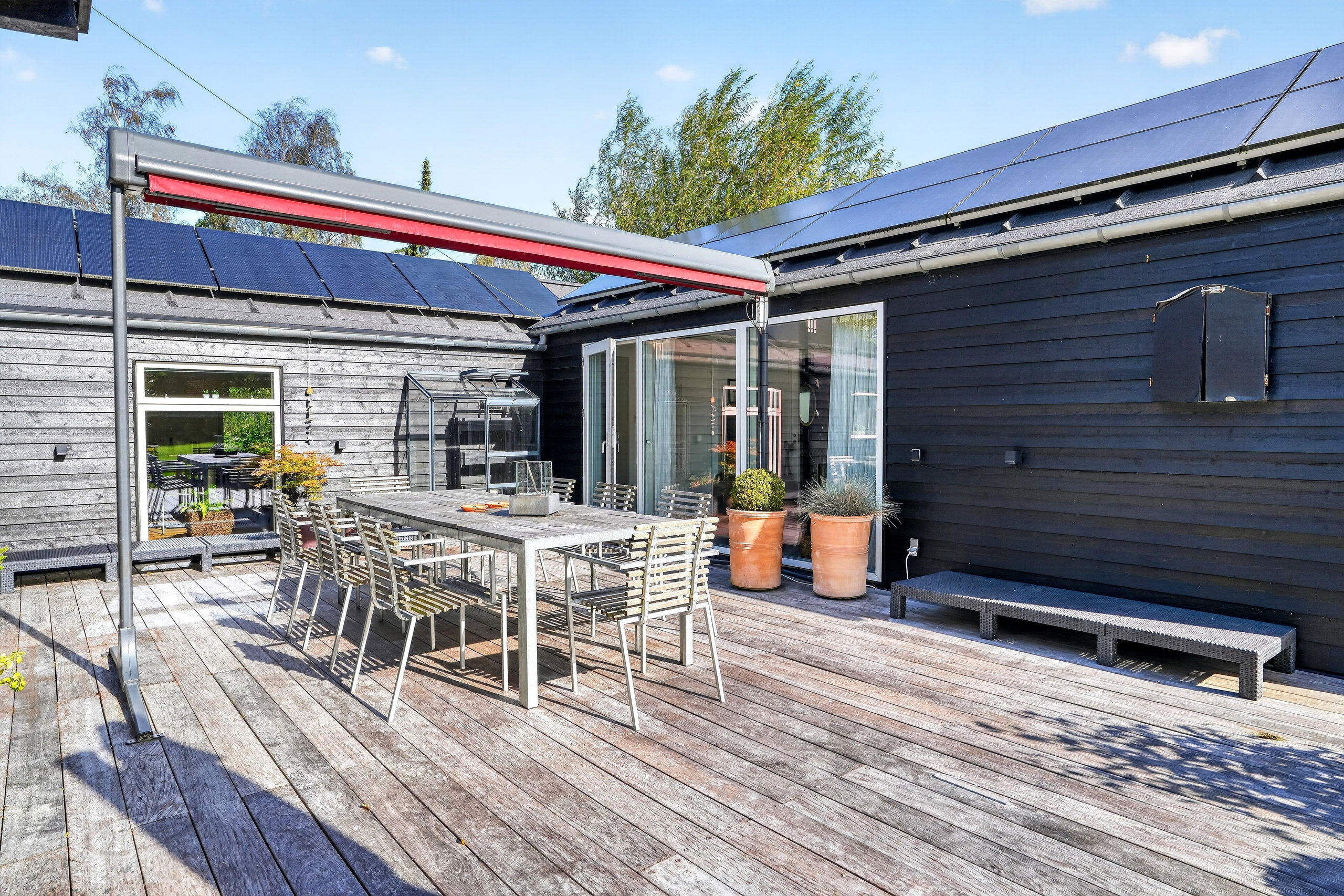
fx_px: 747
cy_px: 448
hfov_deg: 84.0
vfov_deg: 61.9
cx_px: 672
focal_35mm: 20
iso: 400
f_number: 8
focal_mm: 20
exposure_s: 1/100
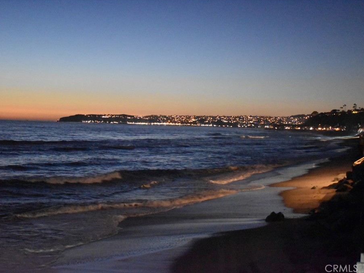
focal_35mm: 59
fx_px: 620
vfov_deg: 24.8
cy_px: 136
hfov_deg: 32.7
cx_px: 194
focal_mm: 36
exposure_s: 1/10
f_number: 4.8
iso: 12800
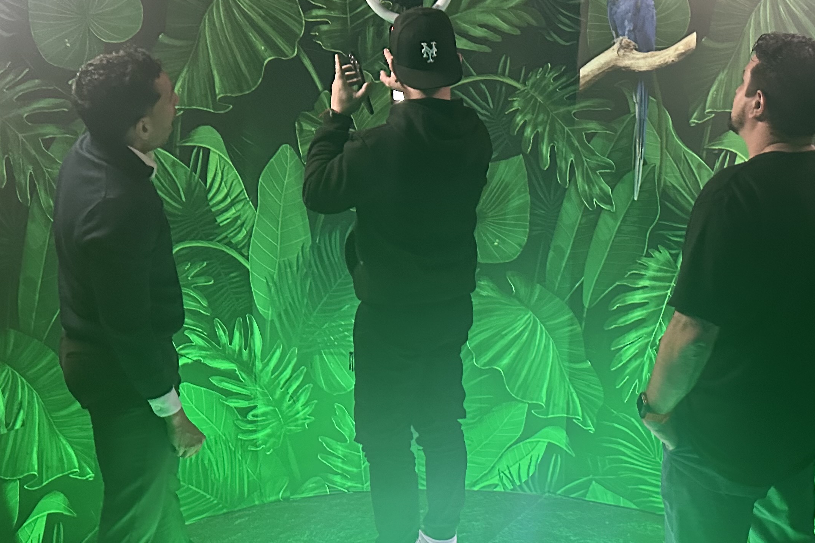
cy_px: 327
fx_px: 1064
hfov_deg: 41.5
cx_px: 521
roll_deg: -2.7
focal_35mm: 47
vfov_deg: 28.6
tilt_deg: -12.5
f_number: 1.78
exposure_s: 1/40
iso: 800
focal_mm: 6.86
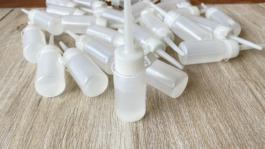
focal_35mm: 29
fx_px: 204
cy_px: 64
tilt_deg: -34.5
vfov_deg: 40.1
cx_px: 134
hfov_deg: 66.1
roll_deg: +1.5
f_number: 1.6
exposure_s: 1/121
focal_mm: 4.2
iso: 32
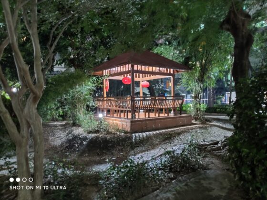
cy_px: 100
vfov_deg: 56.8
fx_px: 185
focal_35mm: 24
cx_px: 134
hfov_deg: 71.6
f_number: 1.85
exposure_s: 1/2
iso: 777
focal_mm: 6.78
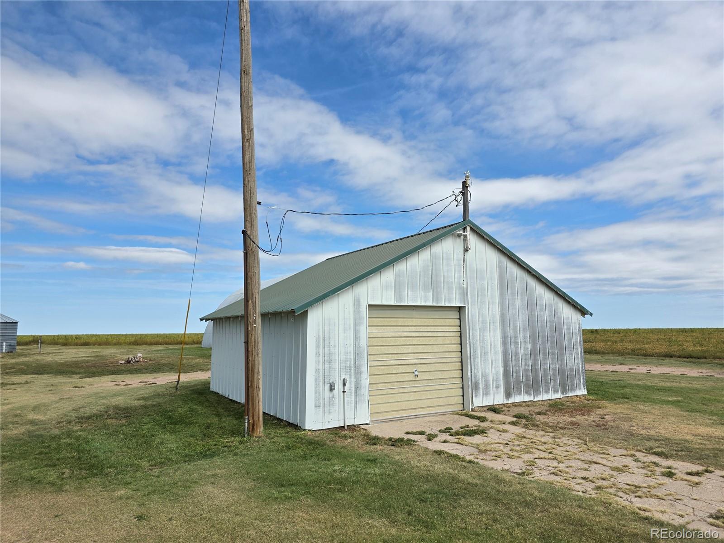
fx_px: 481
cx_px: 362
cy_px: 272
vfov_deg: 58.9
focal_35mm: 23
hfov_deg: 73.9
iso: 80
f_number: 1.7
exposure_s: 1/6809
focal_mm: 6.3
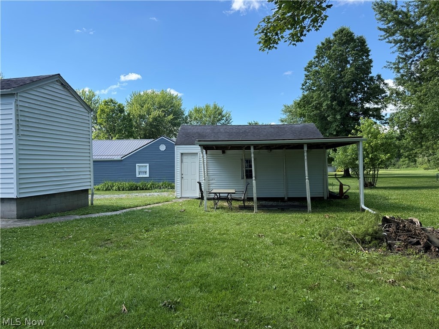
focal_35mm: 24
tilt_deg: -0.7
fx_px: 304
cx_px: 220
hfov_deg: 71.6
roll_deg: +0.3
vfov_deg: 56.8
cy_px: 164
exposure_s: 1/1812
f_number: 1.78
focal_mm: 6.76
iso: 100
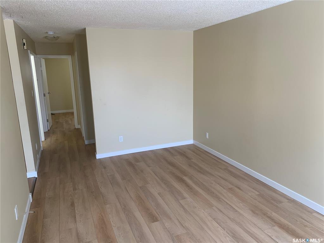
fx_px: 243
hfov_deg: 67.3
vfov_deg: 53.1
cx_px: 162
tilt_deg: -10.9
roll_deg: +1.3
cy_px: 122
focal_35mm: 26
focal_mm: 4.25
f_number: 1.8
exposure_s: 1/72
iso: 100
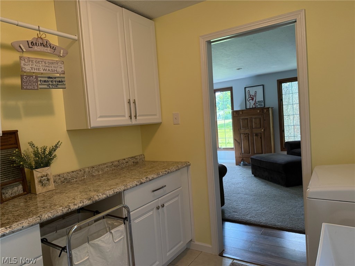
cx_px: 178
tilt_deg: -3.0
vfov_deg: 56.8
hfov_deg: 71.6
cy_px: 133
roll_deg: +4.2
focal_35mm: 24
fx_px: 246
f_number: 1.78
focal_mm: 6.76
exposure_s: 1/120
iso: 320
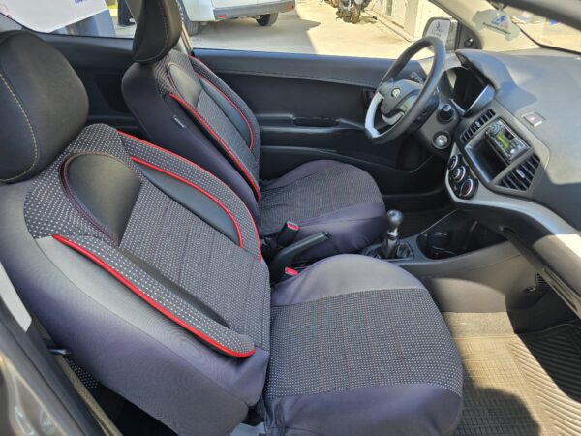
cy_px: 218
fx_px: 386
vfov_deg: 58.9
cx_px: 290
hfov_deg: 73.9
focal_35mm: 23
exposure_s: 1/180
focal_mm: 6.3
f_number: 1.7
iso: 32
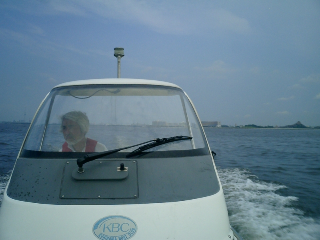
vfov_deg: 39.7
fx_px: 333
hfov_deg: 51.4
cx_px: 160
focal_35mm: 36
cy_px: 120
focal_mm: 7.5
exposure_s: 1/5000
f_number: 3.2
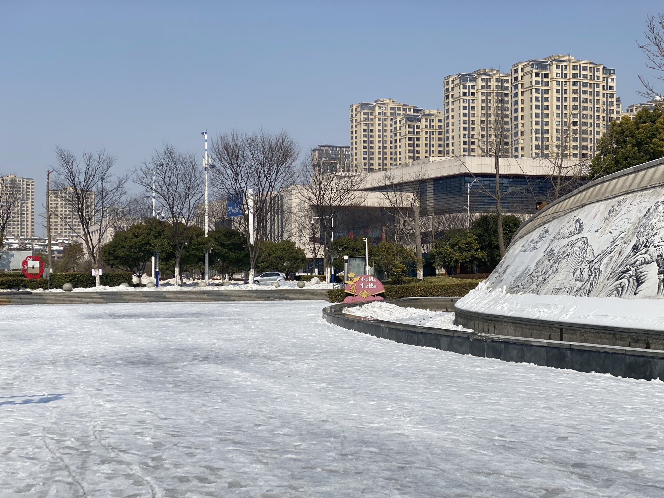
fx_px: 997
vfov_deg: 28.0
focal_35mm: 52
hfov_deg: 36.8
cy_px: 249
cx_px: 332
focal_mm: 6
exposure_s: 1/3984
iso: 25
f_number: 2
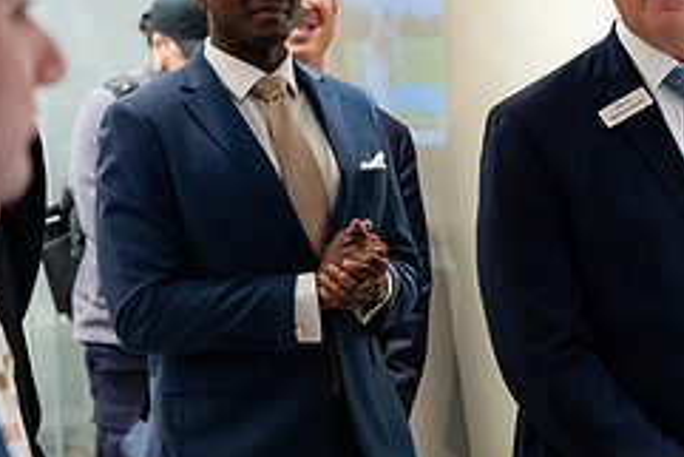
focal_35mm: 143
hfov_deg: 14.1
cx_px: 667
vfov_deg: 9.6
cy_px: 131
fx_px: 2719
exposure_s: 1/200
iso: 3200
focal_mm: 58
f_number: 4
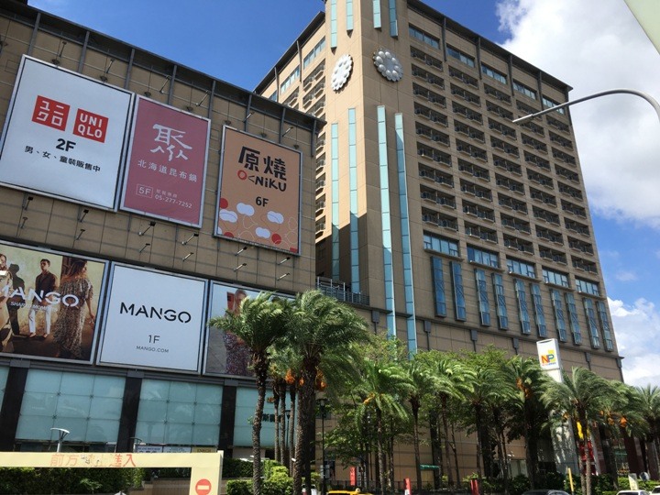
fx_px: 553
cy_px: 248
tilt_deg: +22.7
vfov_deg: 48.2
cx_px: 330
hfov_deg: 61.7
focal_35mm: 29
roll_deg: +0.3
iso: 25
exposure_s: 1/1425
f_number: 2.2
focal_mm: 4.15
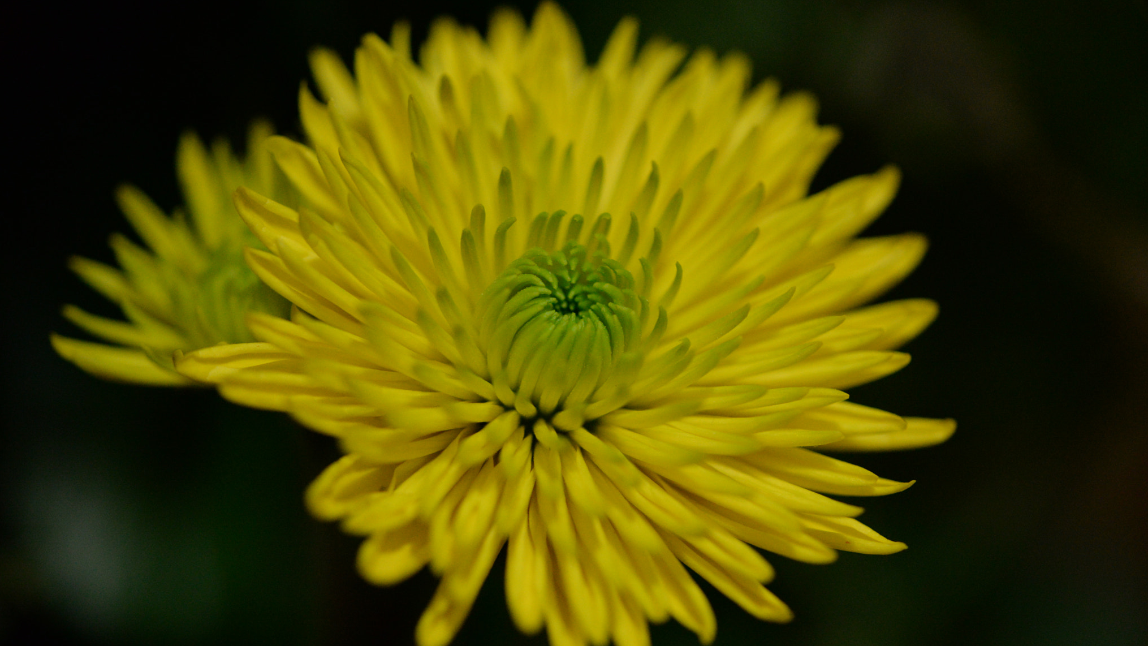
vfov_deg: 10.9
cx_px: 579
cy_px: 302
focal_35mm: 111
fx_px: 3379
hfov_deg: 19.3
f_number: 4.5
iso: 3200
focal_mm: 105
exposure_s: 1/125
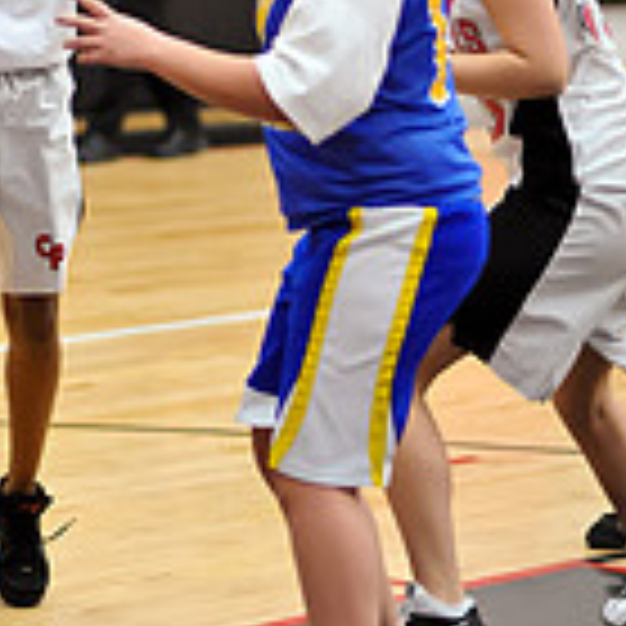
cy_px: -50
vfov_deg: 7.4
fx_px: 4788
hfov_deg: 7.4
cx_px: -20
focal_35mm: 234
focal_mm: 85
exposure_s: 1/500
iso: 1800
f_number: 2
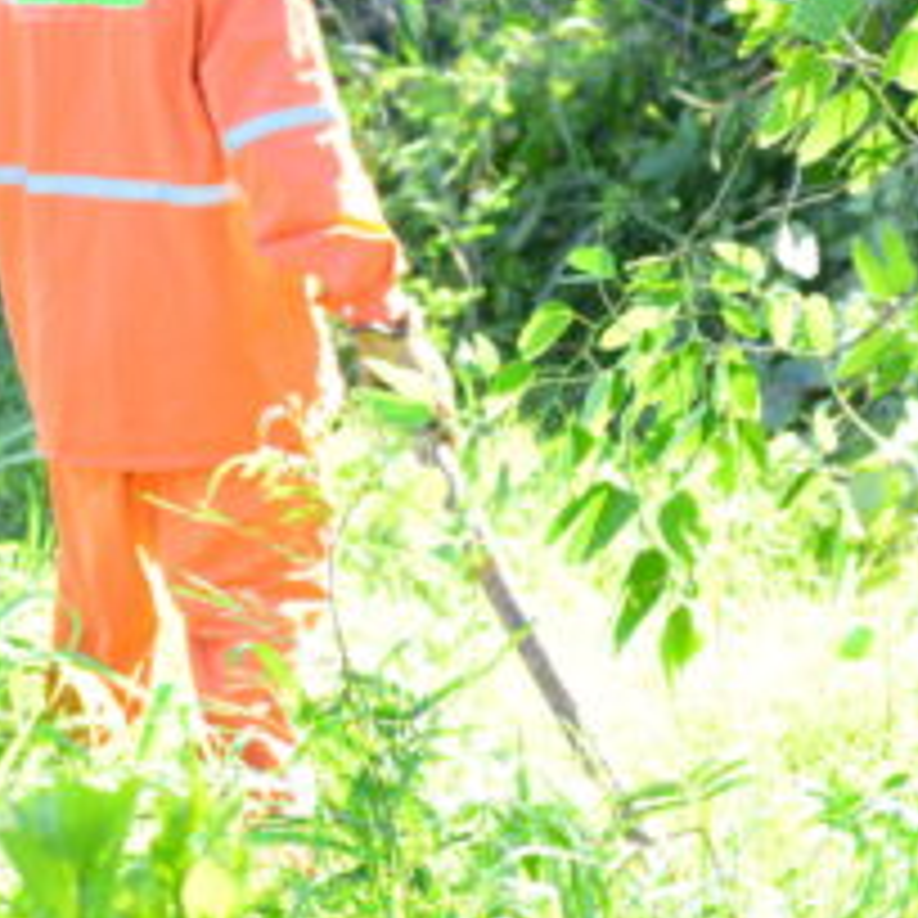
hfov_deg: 8.6
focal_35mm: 203
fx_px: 6091
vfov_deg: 8.6
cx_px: 153
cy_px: 79
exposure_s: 1/3200
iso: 5000
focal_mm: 70
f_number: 2.8
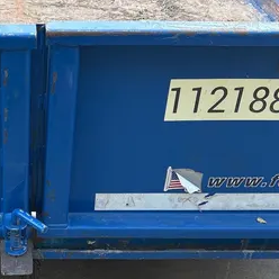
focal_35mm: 68
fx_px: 620
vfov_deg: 25.2
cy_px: 187
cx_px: 14
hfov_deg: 24.4
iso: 50
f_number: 1.6
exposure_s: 1/268
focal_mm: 5.96
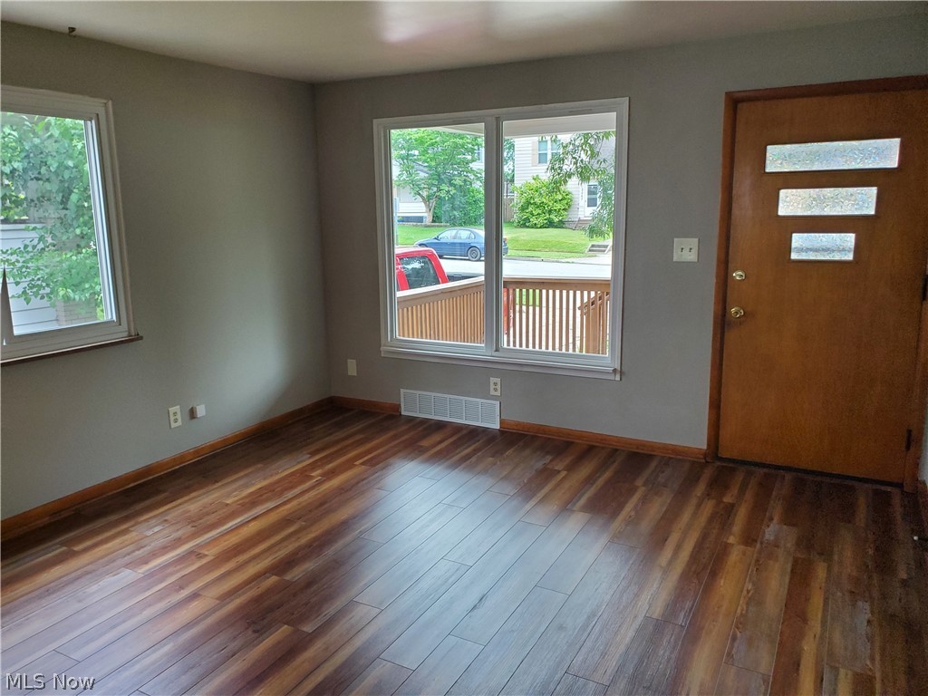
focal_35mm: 26
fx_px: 697
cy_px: 348
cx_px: 464
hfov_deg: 67.3
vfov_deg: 53.1
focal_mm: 4.3
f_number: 2.4
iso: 250
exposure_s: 1/84
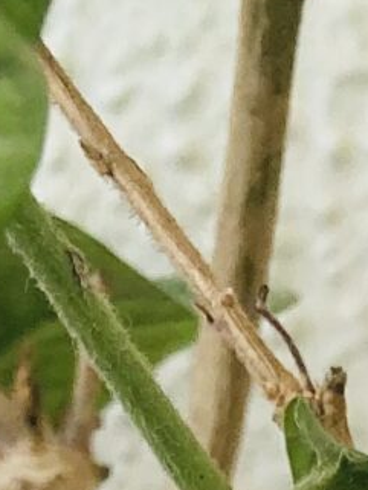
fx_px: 3159
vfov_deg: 7.1
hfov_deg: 6.5
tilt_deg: -20.7
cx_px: 715
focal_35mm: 223
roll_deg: -4.2
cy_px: 1820
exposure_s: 1/121
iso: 64
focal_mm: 3.99
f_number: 1.8
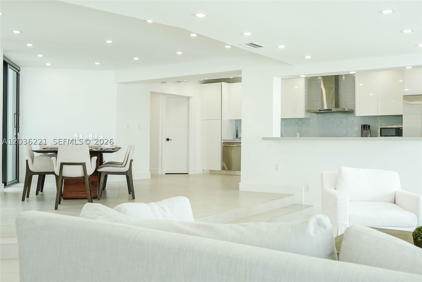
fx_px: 422
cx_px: 211
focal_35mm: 36
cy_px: 141
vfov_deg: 36.9
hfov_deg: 53.1
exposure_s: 1/100
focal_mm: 24
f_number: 5.6
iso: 640
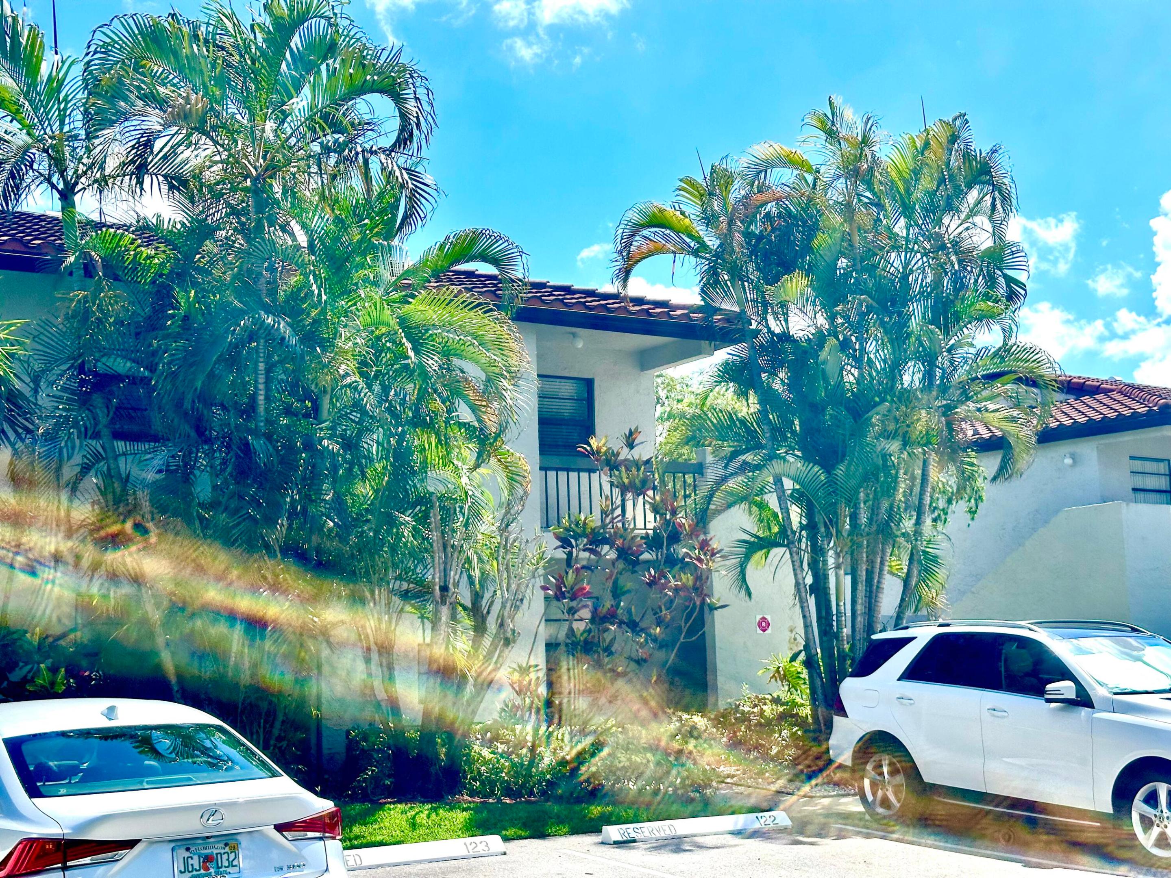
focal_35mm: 48
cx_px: 586
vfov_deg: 30.3
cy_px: 439
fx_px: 1624
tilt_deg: +7.0
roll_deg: +2.0
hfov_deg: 39.7
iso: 64
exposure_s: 1/4184
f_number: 1.78
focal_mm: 6.86
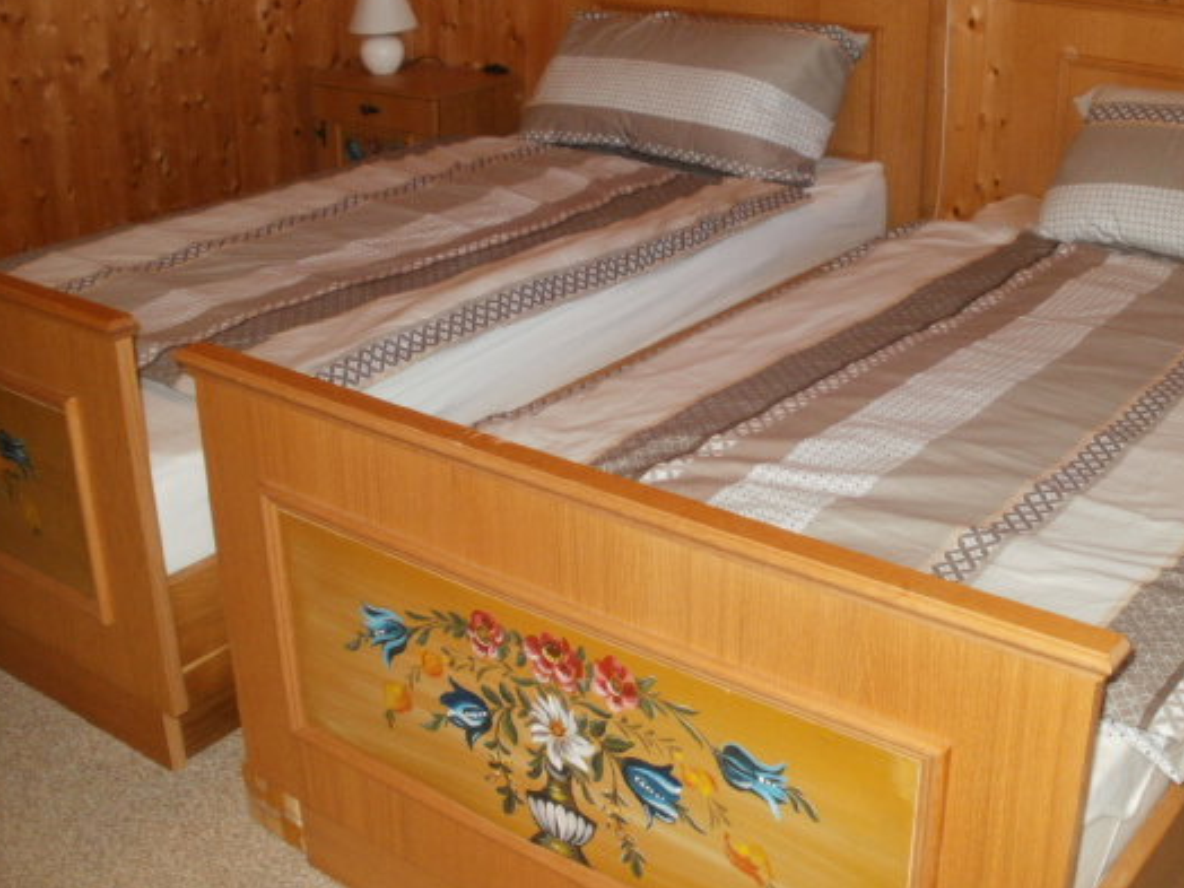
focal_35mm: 44
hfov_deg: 42.8
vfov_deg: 32.9
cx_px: 694
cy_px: 420
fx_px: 1505
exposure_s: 1/30
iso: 250
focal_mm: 6.3
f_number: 3.5
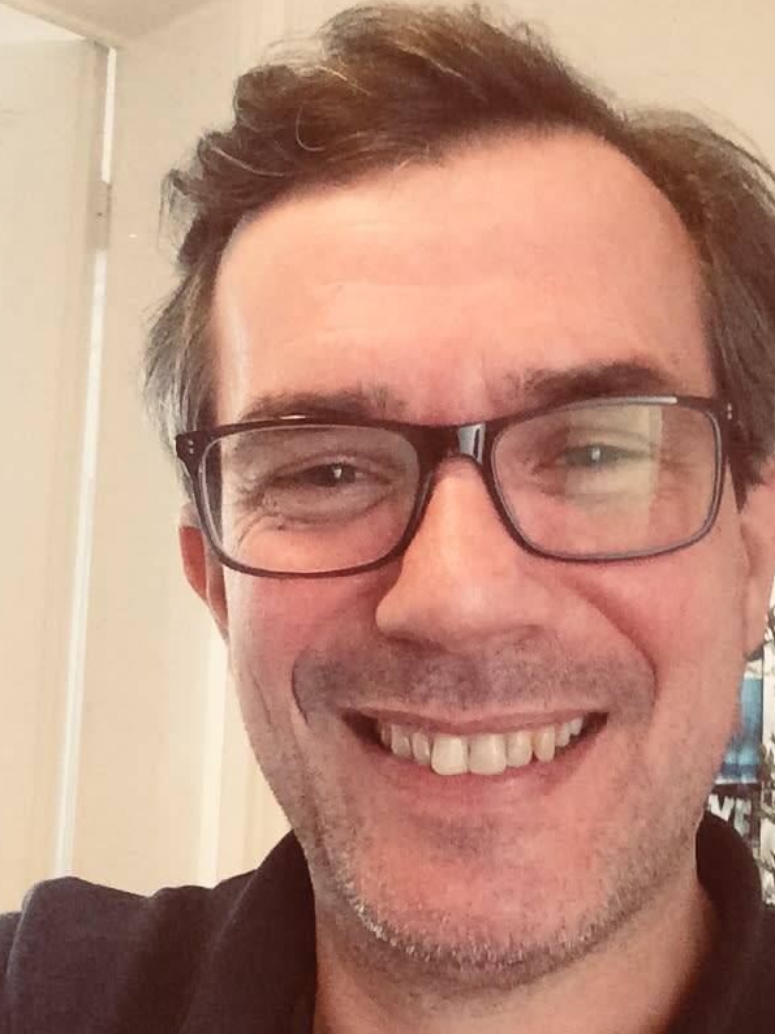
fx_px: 1493
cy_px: 535
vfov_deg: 38.2
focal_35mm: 50
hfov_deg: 29.0
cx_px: 482
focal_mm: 2.1
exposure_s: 1/33
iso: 320
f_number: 2.4
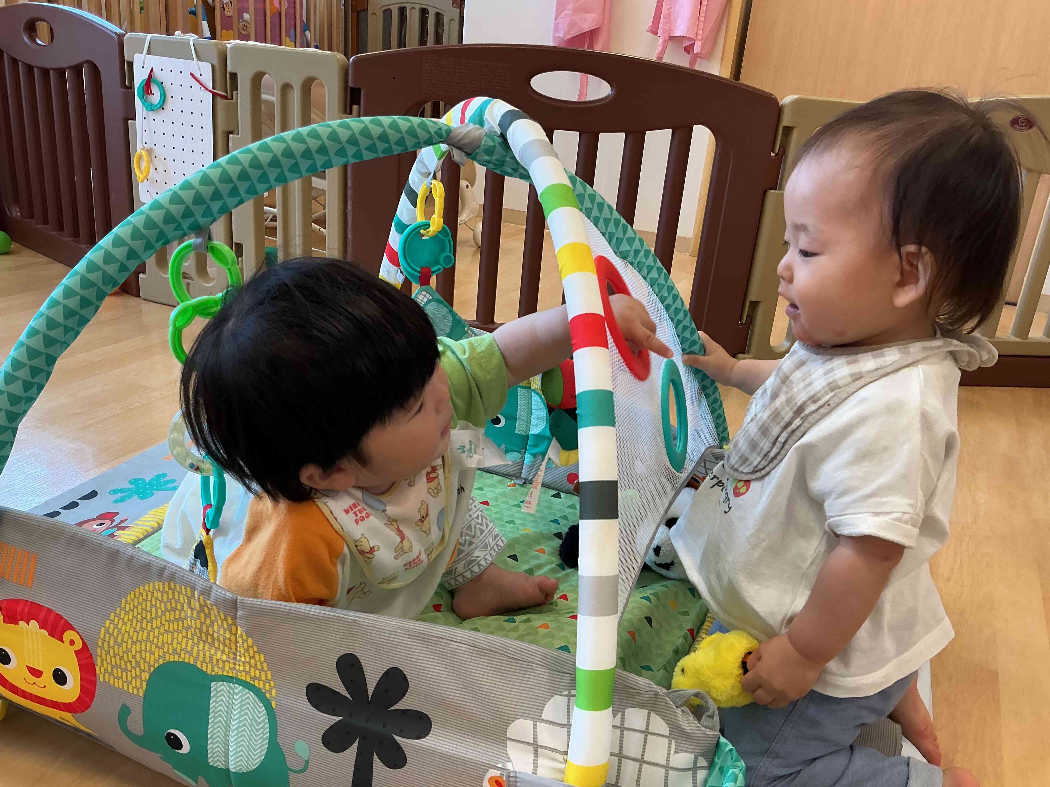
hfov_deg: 61.7
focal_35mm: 29
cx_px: 525
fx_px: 880
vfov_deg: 48.2
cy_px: 394
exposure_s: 1/120
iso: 50
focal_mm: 3
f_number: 1.8
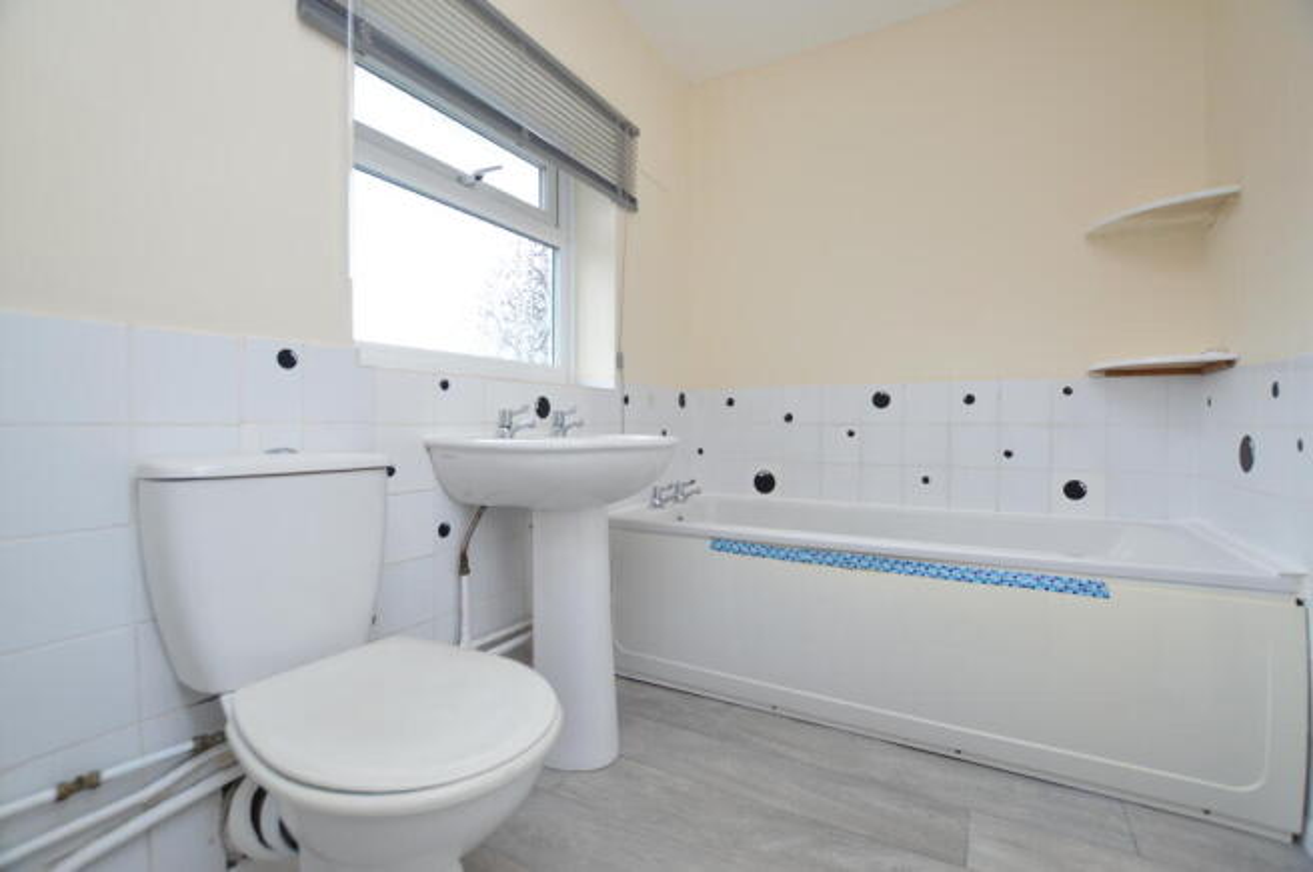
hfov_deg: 100.4
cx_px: 656
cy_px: 436
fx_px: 547
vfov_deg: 77.2
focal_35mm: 15
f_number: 4.5
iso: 400
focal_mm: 10
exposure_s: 1/80
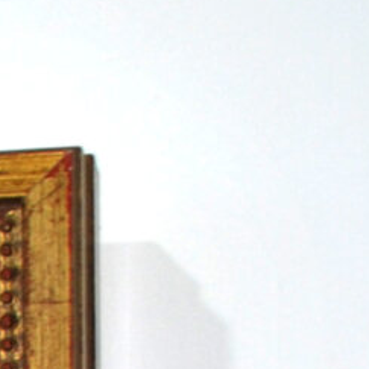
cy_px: 937
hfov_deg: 5.4
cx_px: -923
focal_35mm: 296
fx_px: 3570
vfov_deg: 5.7
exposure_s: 1/15
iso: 200
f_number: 3.8
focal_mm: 22
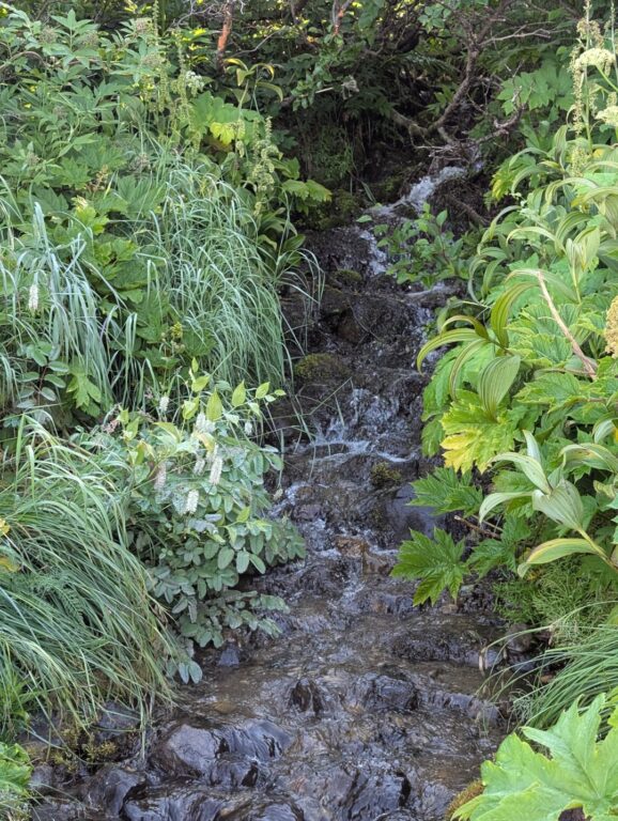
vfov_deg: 38.9
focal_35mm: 49
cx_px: 309
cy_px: 410
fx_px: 1164
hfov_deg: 29.7
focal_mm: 6.9
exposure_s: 1/241
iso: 168
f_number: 1.68
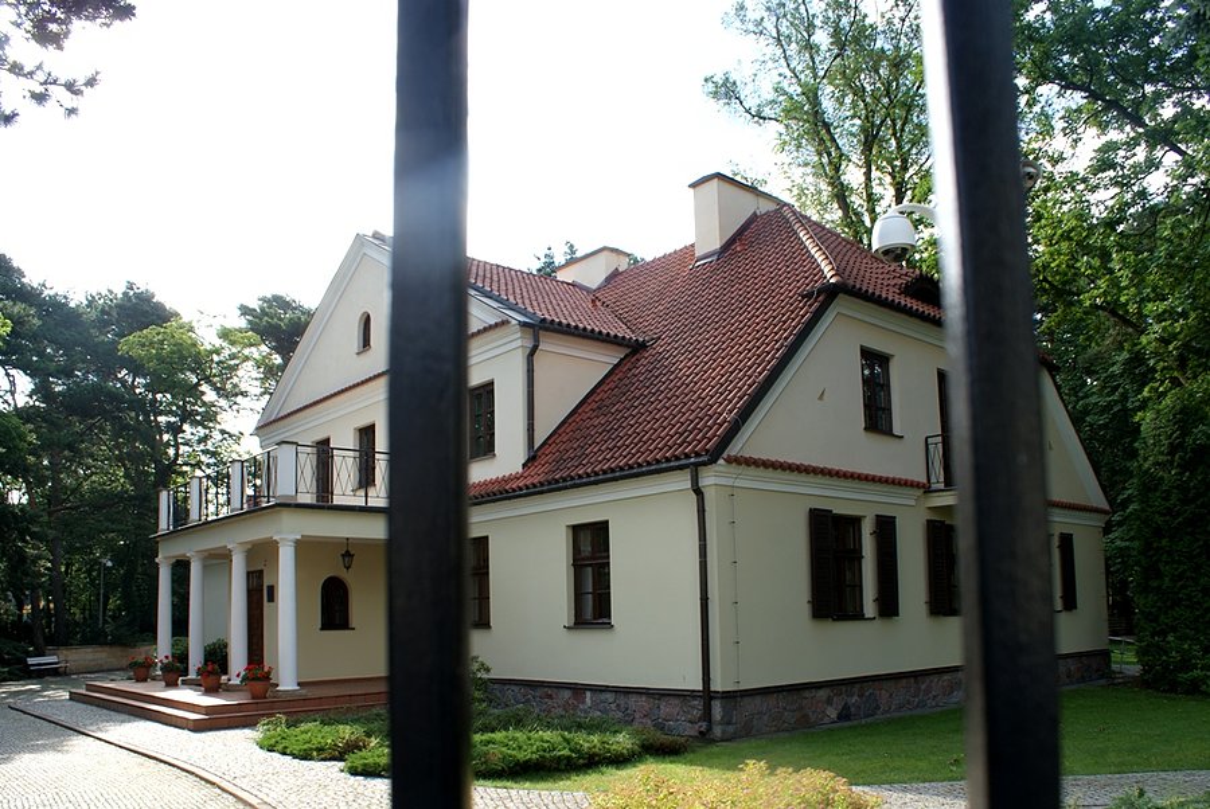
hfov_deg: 61.9
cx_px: 605
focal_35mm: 30
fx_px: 1009
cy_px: 404
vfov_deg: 43.7
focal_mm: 20
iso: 100
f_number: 8
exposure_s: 1/60
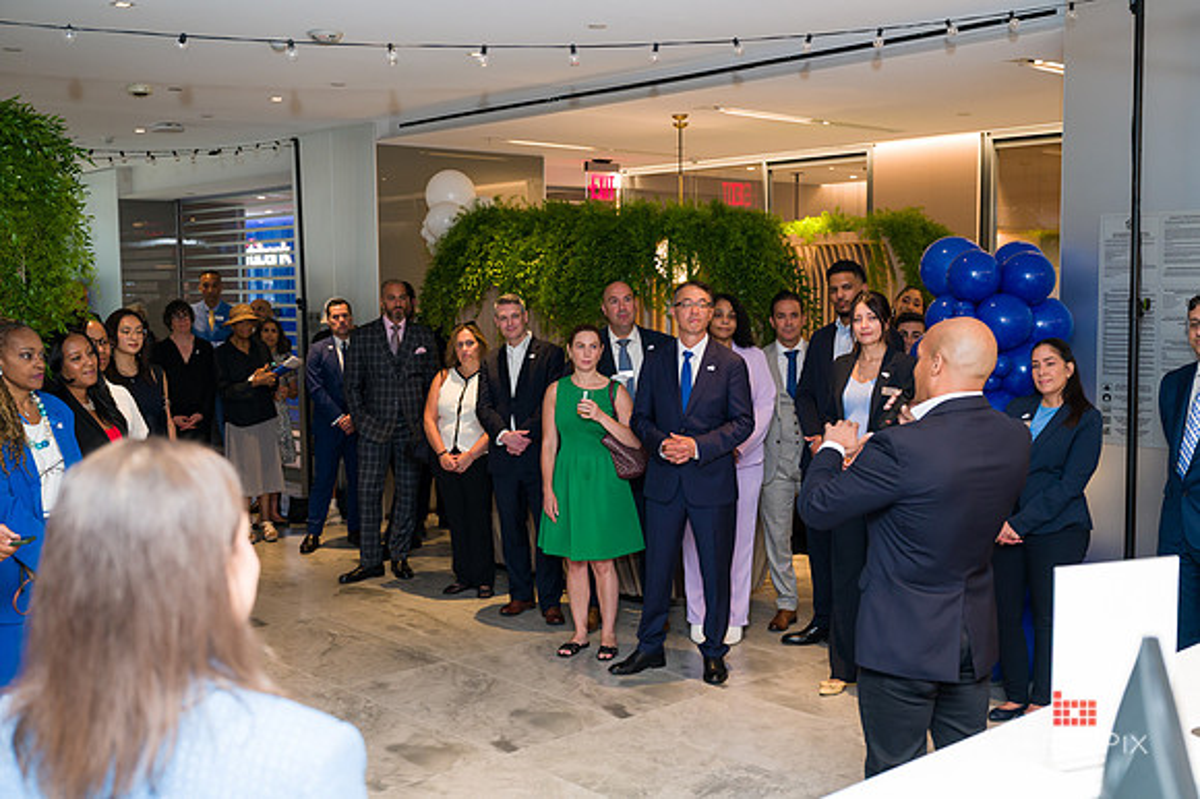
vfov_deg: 33.8
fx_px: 1313
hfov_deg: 49.1
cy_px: 400
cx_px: 600
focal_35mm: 39
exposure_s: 1/200
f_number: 3.5
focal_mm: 38
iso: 640
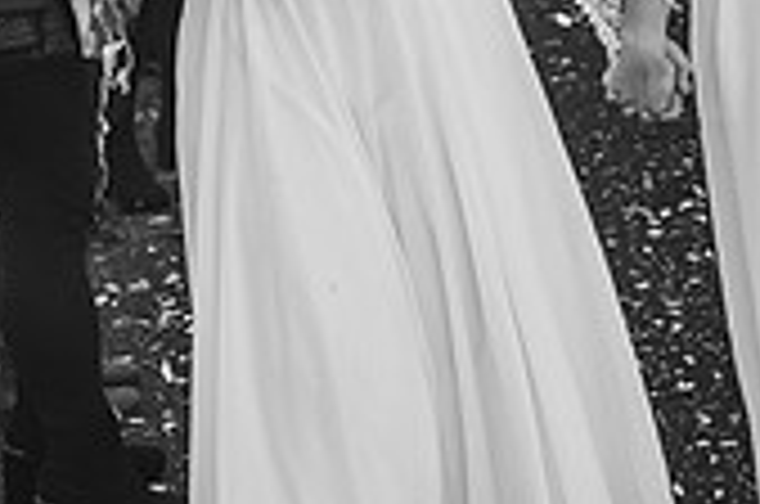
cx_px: 567
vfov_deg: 13.1
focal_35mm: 98
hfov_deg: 20.7
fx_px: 2065
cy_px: -266
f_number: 4
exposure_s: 1/640
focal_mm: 28.5
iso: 320
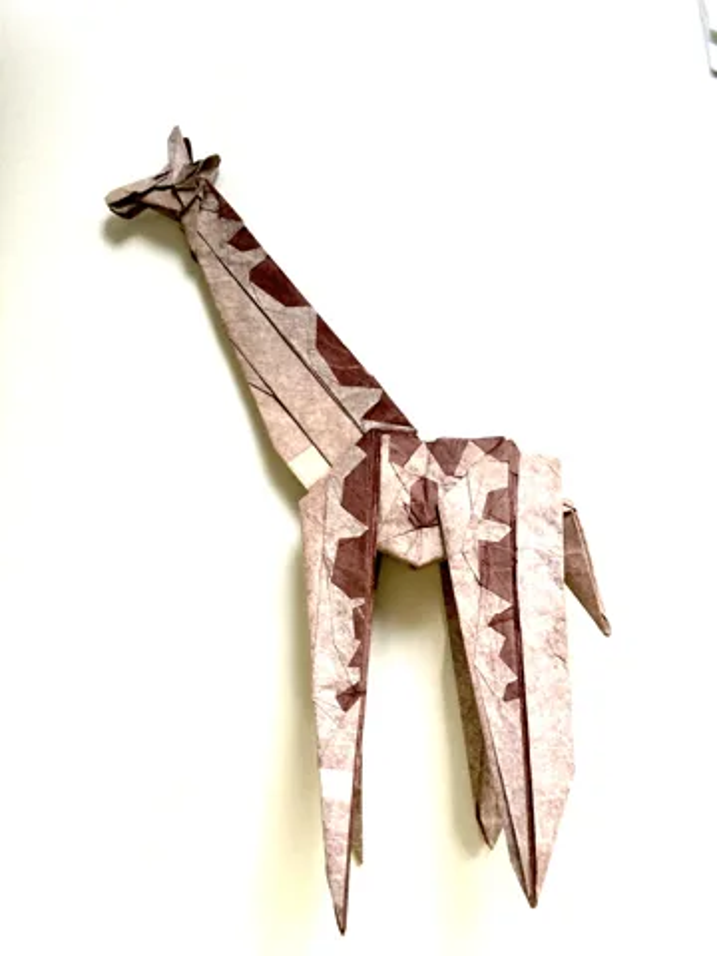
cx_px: 358
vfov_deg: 61.7
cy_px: 478
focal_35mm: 29
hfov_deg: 48.2
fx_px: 801
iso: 125
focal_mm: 4.15
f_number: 2.2
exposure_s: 1/33
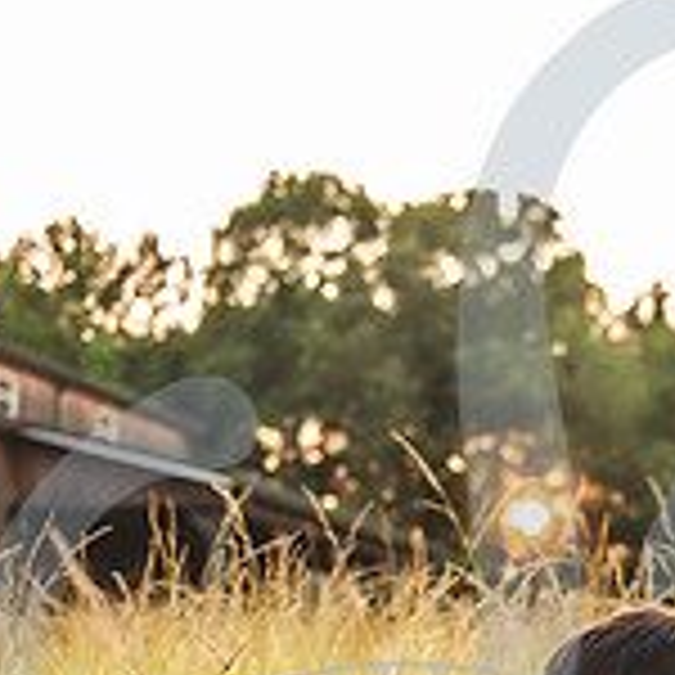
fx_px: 1963
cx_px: 608
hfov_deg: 19.2
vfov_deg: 18.8
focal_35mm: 89
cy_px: 738
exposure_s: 1/160
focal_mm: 35
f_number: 2.8
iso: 100
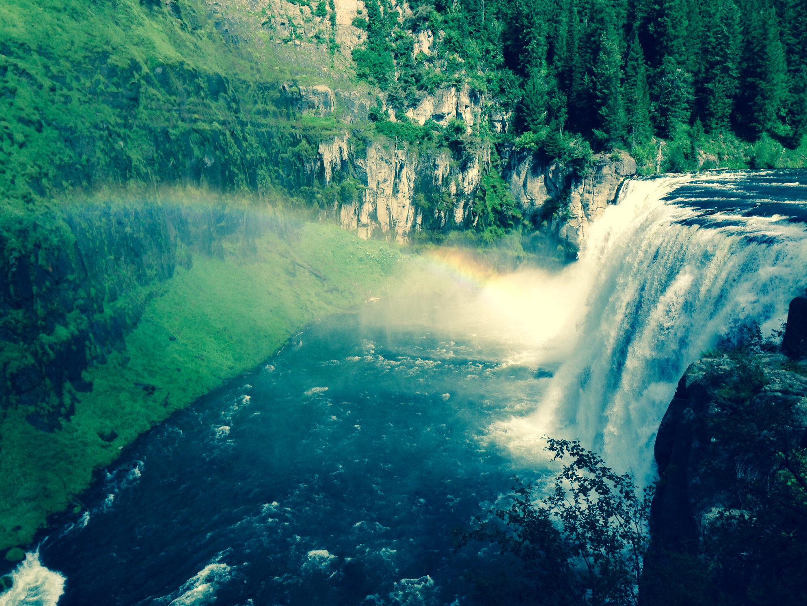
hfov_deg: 54.0
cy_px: 309
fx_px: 793
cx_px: 409
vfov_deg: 41.8
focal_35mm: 34
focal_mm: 4.12
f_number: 2.4
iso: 50
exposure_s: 1/1466
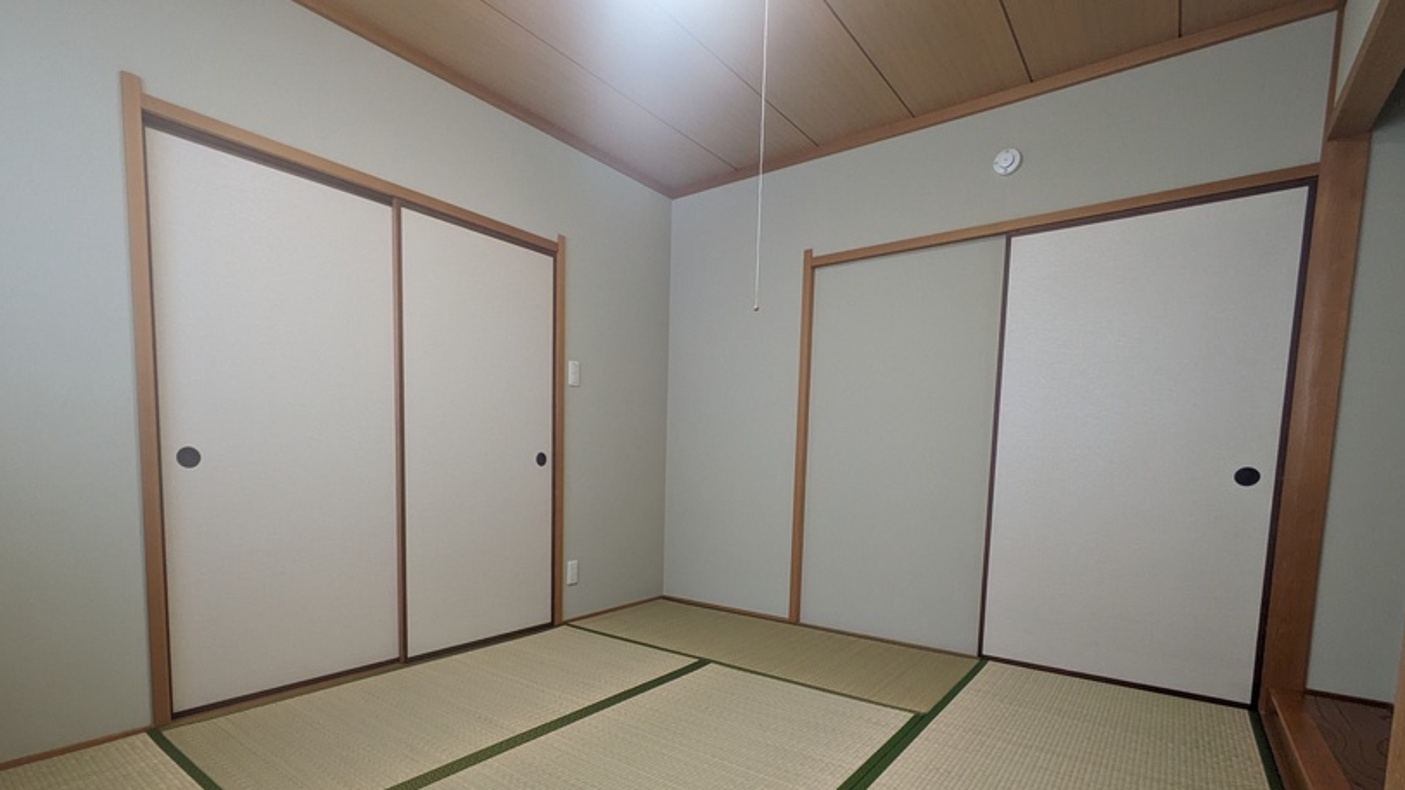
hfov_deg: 92.4
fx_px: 670
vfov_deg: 59.9
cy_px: 512
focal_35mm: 18
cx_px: 632
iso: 73
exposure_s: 1/24
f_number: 2.2
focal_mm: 1.83
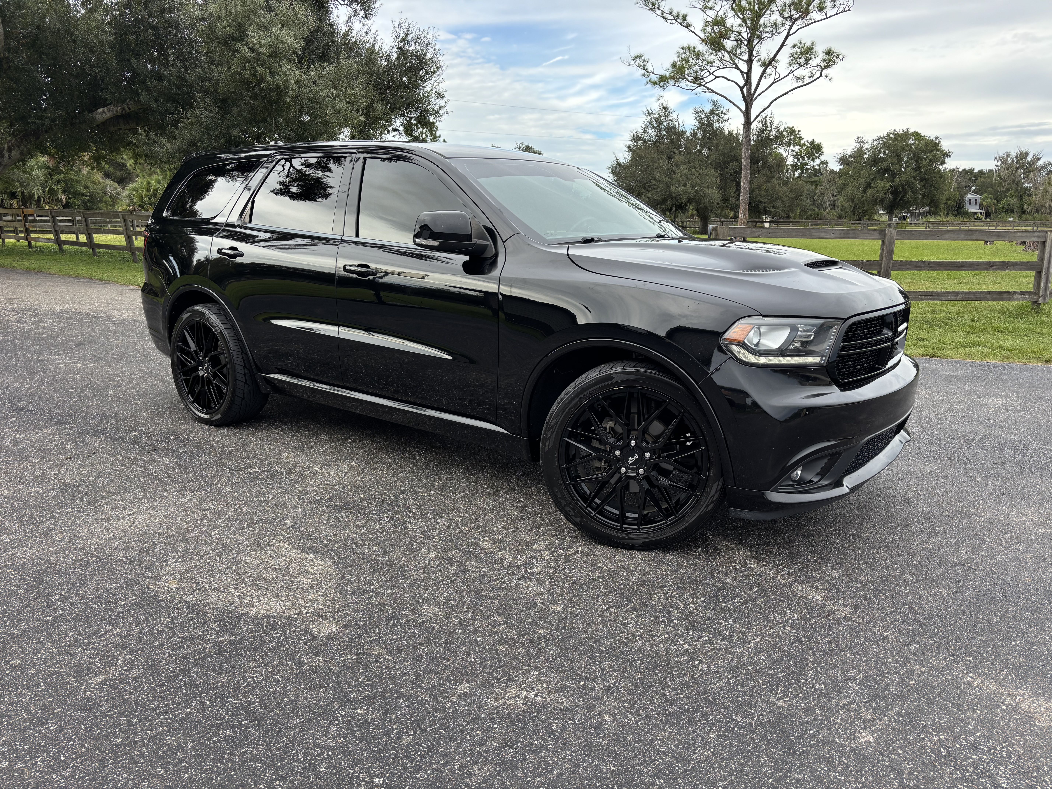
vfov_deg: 53.1
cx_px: 526
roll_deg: -0.8
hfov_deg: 67.3
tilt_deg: -11.7
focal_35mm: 26
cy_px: 394
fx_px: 790
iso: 50
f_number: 1.6
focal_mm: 5.96
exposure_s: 1/442
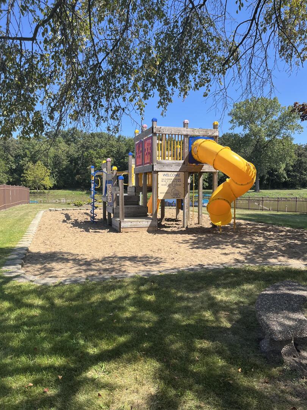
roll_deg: +1.2
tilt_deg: -6.1
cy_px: 205
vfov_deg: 67.3
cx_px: 154
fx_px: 307
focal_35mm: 26
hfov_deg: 53.1
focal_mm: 5.1
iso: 50
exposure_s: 1/1721
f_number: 1.6
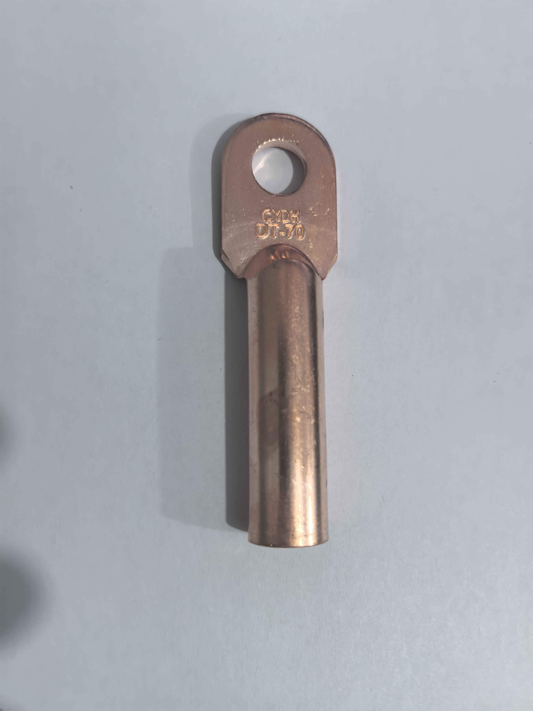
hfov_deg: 51.4
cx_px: 266
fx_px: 554
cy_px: 356
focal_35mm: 27
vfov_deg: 65.3
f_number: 2
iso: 2500
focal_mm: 6.98
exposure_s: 1/730
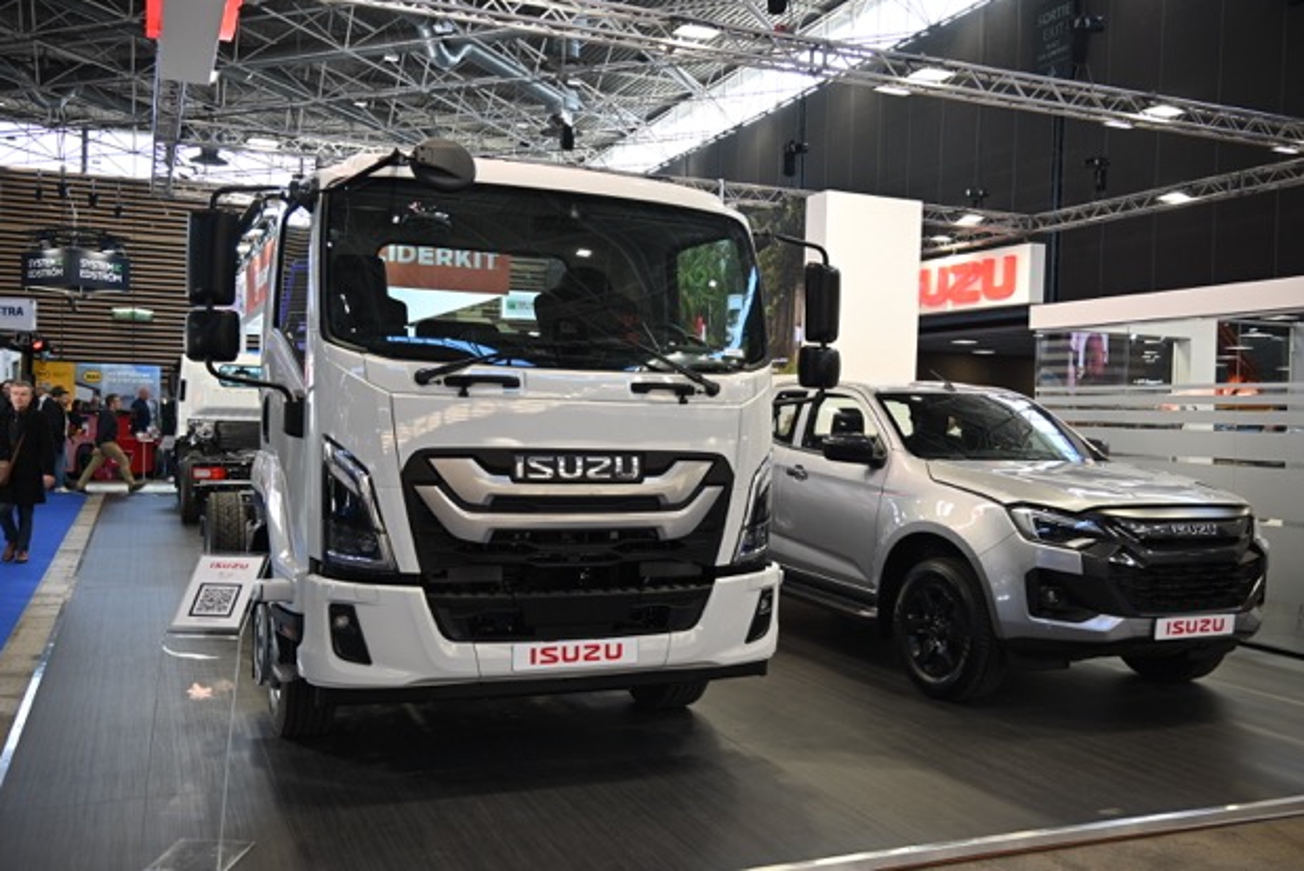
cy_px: 445
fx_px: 1160
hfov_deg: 58.7
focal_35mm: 32
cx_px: 639
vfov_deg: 41.2
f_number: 4.2
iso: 400
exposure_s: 1/125
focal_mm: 31
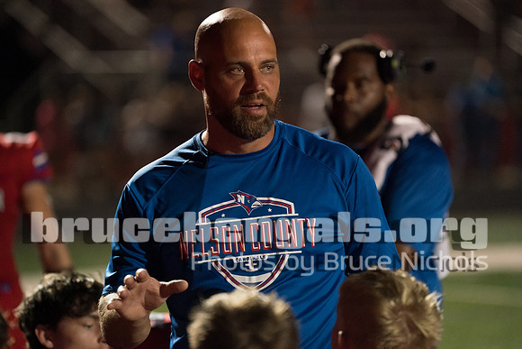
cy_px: 174
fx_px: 2901
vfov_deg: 6.9
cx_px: 261
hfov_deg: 10.3
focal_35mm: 200
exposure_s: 1/1250
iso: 12800
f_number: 2.8
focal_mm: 200
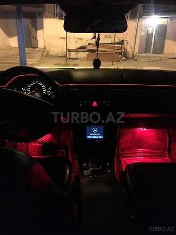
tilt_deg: -20.4
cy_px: 118
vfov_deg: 61.7
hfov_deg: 48.2
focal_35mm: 29
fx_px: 197
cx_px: 88
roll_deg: -2.4
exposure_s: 1/17
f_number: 2.2
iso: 1000
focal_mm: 4.15
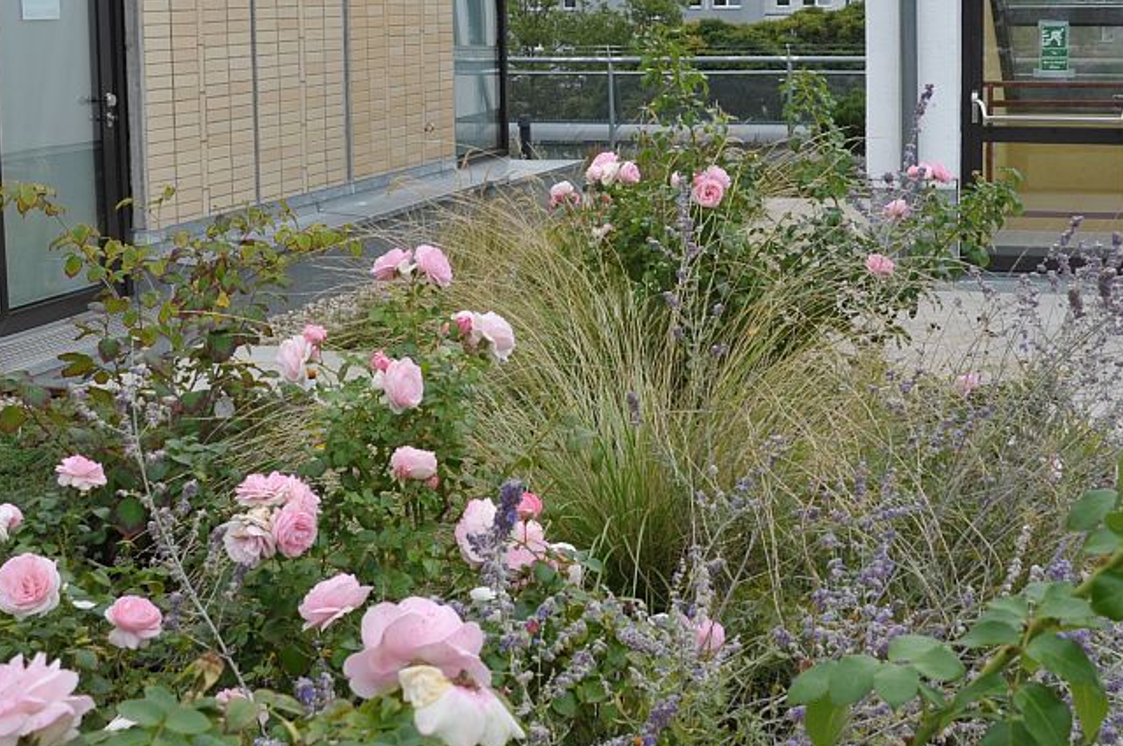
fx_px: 1682
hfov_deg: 36.9
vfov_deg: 24.7
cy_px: 183
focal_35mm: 54
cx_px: 607
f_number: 8
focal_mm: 18
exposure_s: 1/250
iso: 200
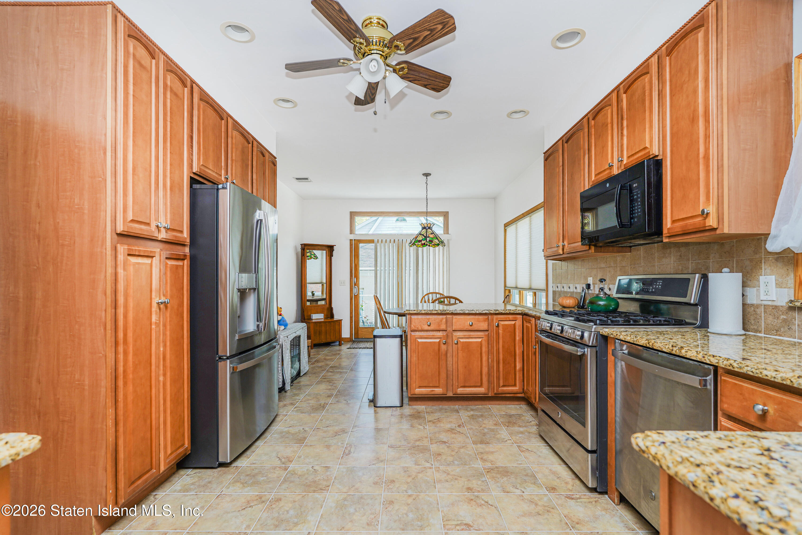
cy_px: 268
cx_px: 401
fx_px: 356
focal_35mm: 16
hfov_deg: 96.7
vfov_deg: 73.7
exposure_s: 1/50
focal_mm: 16
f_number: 5
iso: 64
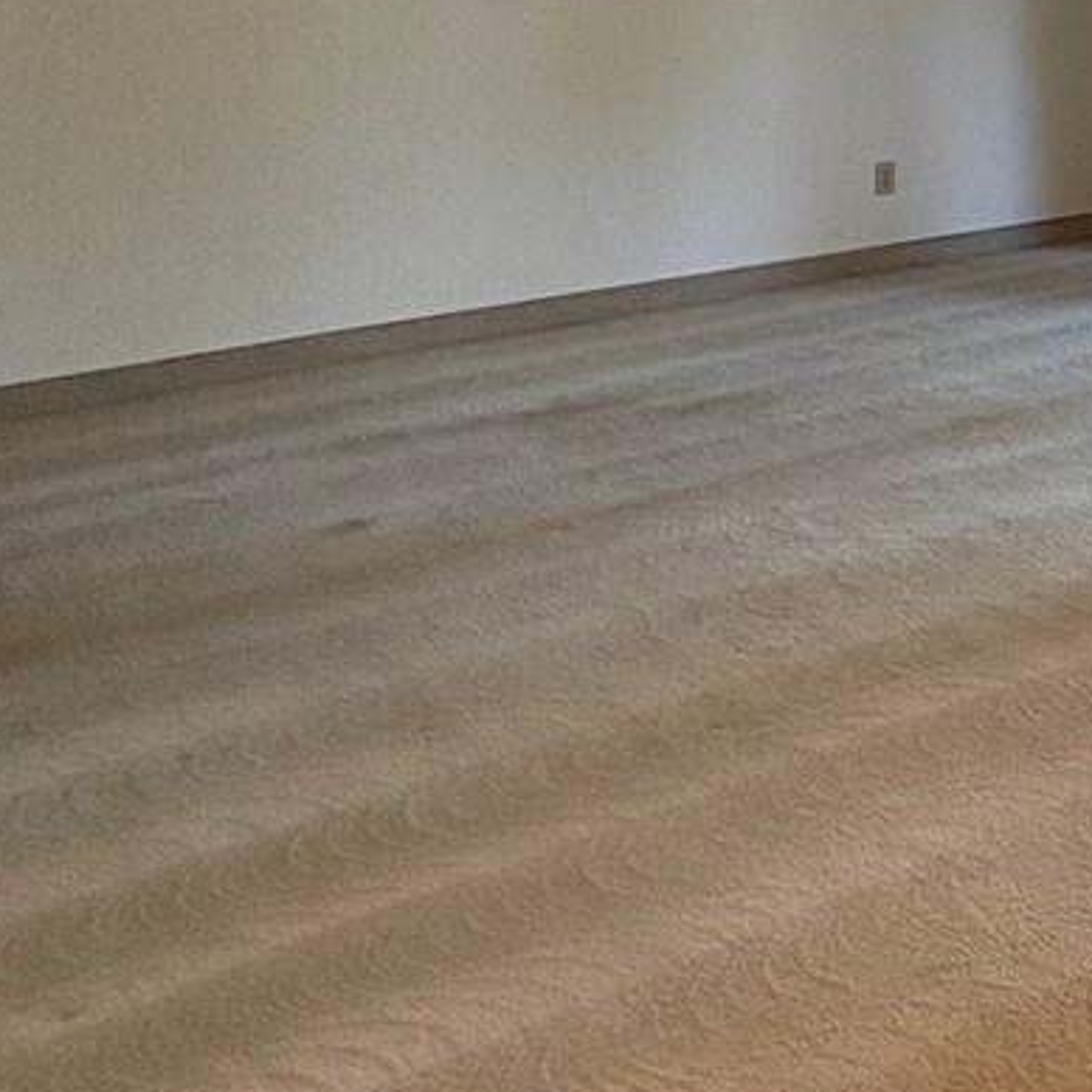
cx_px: 1559
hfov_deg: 26.2
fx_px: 1820
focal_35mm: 51
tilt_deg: -4.9
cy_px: 31
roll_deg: +0.4
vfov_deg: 31.2
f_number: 2.2
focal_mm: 2.22
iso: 200
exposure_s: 1/120
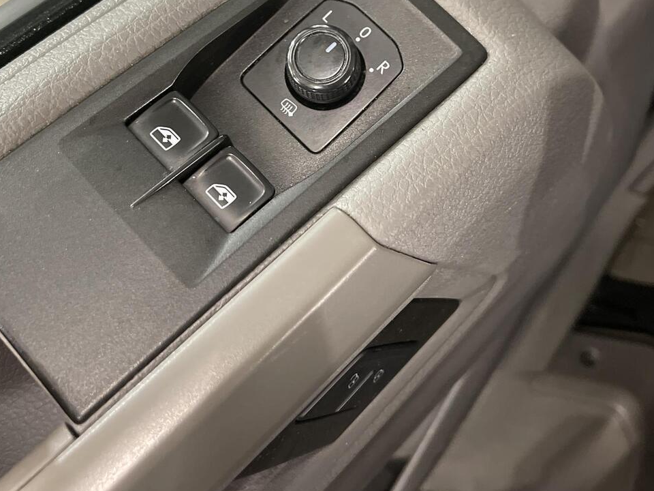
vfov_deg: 36.4
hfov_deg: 47.9
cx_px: 318
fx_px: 737
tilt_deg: -68.1
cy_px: 159
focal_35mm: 39
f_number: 1.6
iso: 500
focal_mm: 5.1
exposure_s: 1/33
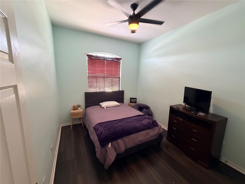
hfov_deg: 102.1
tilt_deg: -10.3
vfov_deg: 85.7
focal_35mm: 14
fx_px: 99
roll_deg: -1.5
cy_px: 92
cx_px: 122
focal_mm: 2.22
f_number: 2.2
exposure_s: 1/60
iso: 500
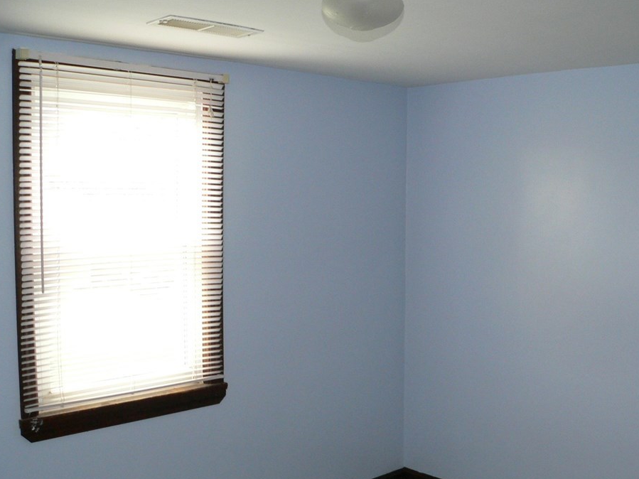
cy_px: 271
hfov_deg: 45.7
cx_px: 345
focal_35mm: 41
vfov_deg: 35.1
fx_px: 757
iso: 200
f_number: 2.8
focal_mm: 6
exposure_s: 1/30
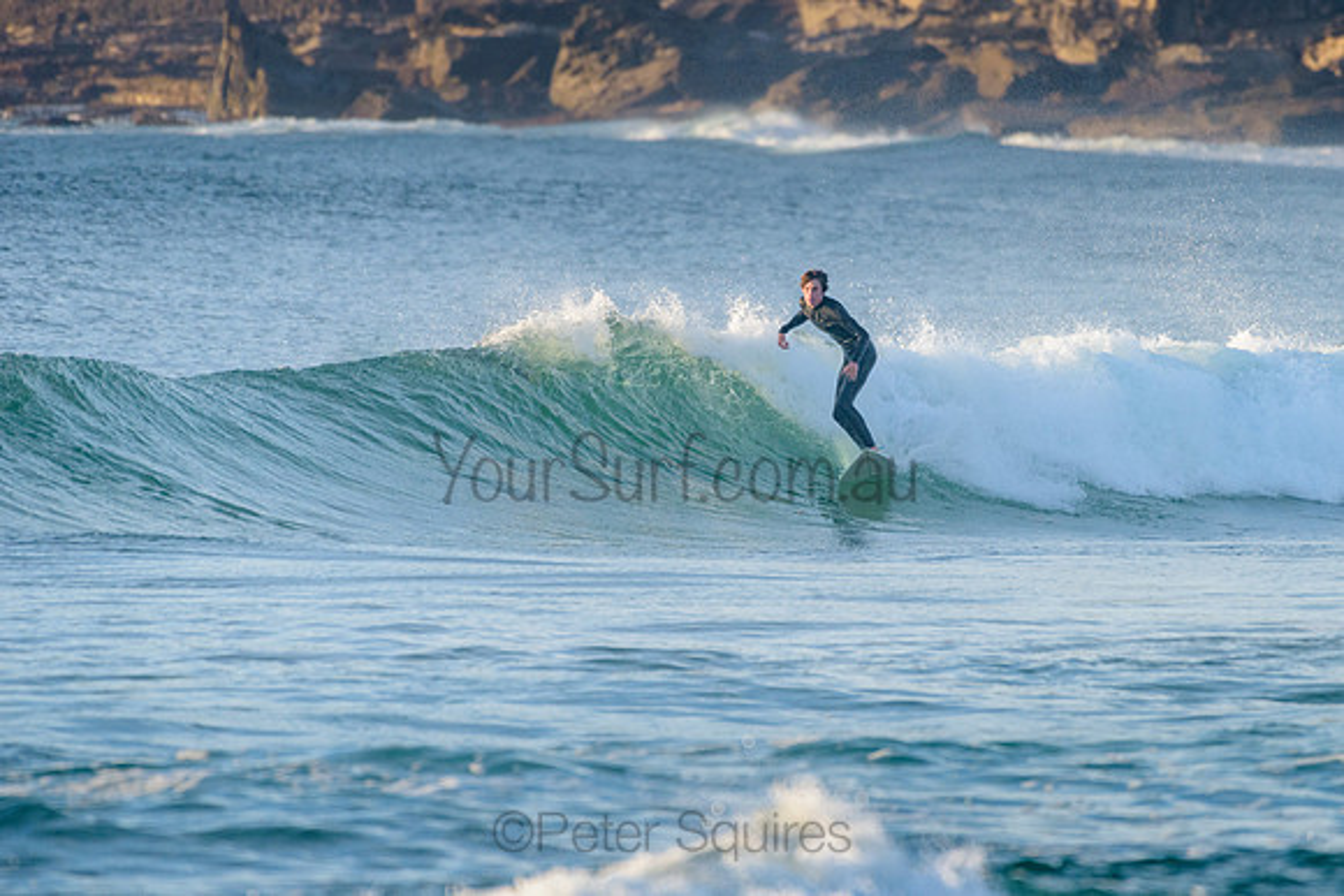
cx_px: 818
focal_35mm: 613
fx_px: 22895
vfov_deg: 2.2
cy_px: 411
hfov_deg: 3.4
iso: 900
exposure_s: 1/2000
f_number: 5.6
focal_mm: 500
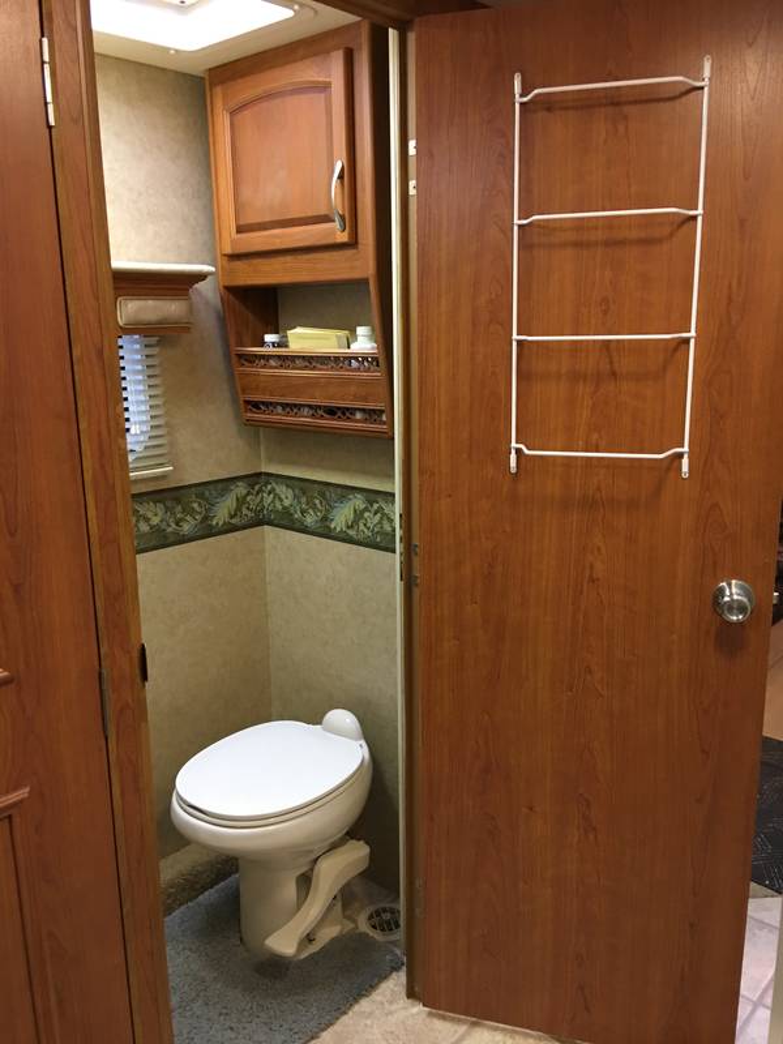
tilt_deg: -12.2
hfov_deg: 48.2
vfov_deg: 61.7
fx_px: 875
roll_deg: +2.4
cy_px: 522
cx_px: 392
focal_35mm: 29
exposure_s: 1/8
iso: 80
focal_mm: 4.15
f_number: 2.2
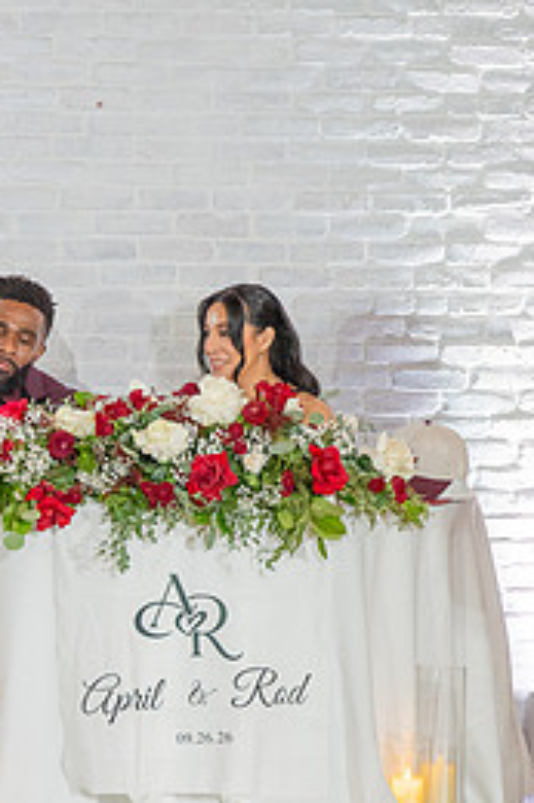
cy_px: 557
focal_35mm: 210
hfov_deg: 6.5
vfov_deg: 9.8
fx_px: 4678
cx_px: -262
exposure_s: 1/320
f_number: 2.8
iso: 1600
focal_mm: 94
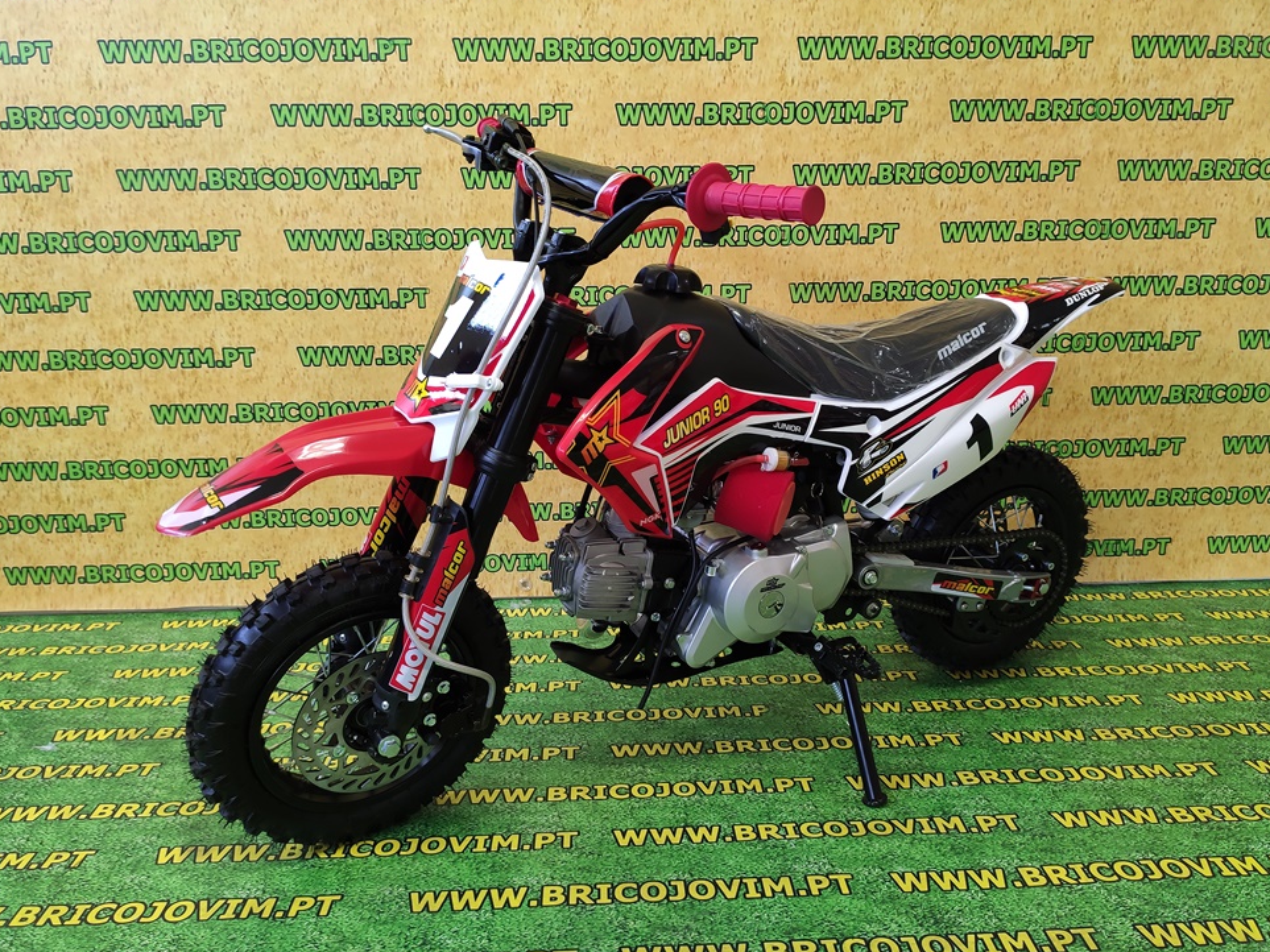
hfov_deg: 65.3
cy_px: 476
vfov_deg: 51.3
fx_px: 990
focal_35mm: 27
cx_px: 637
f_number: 1.75
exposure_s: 1/33
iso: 481
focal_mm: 4.77
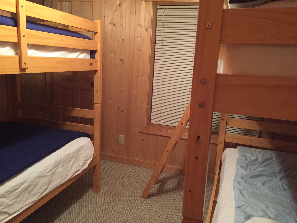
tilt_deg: -11.4
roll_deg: -3.1
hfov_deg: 61.7
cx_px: 148
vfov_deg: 48.2
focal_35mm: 29
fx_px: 249
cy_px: 112
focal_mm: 4.15
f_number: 2.2
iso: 250
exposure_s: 1/30
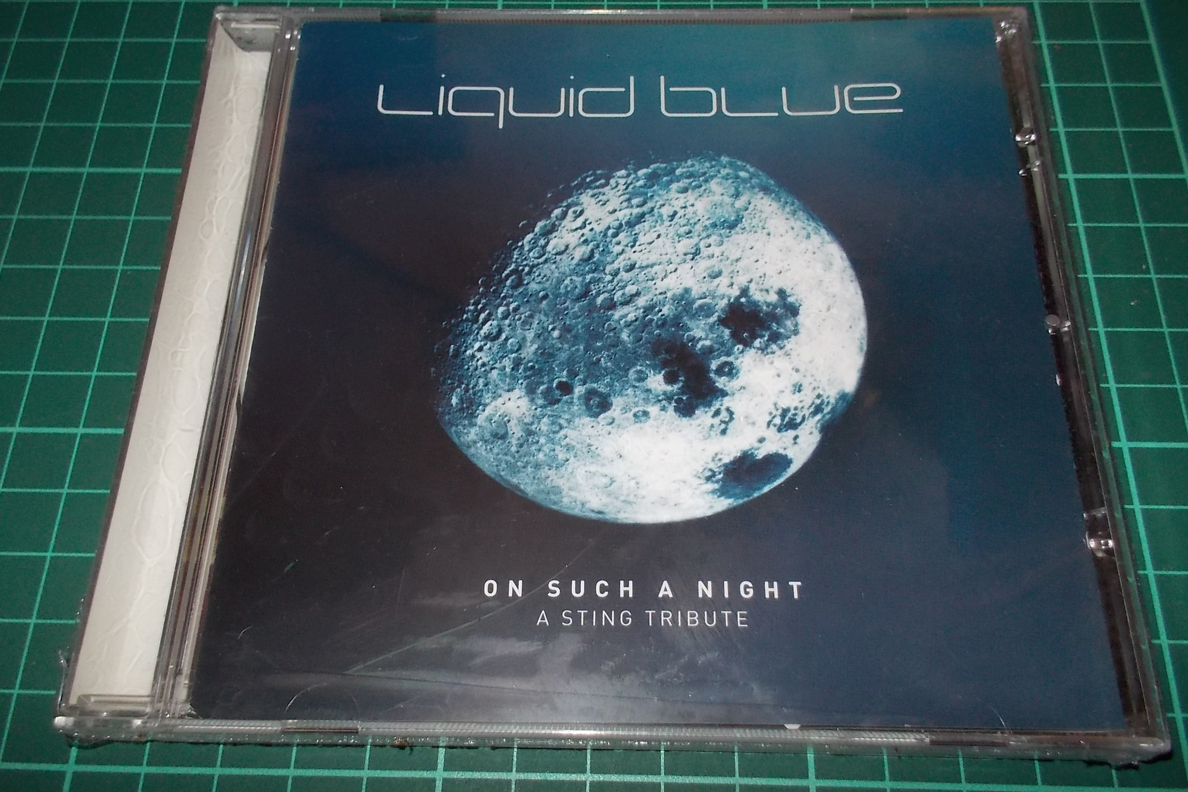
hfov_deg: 60.3
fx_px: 1023
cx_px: 597
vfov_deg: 42.3
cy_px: 403
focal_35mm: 31
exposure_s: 1/30
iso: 200
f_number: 3.3
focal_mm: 4.1
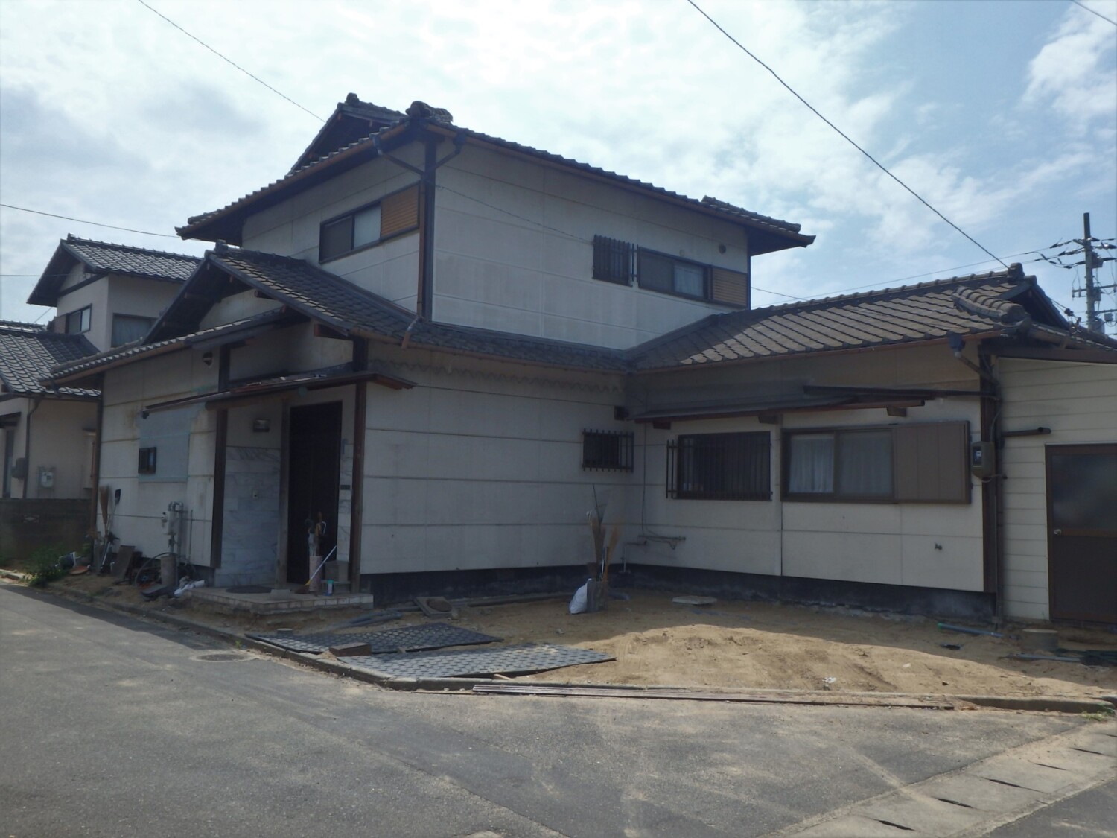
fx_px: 1000
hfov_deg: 58.4
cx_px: 558
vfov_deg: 45.4
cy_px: 419
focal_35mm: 31
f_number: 7.9
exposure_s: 1/400
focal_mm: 5.6
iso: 125
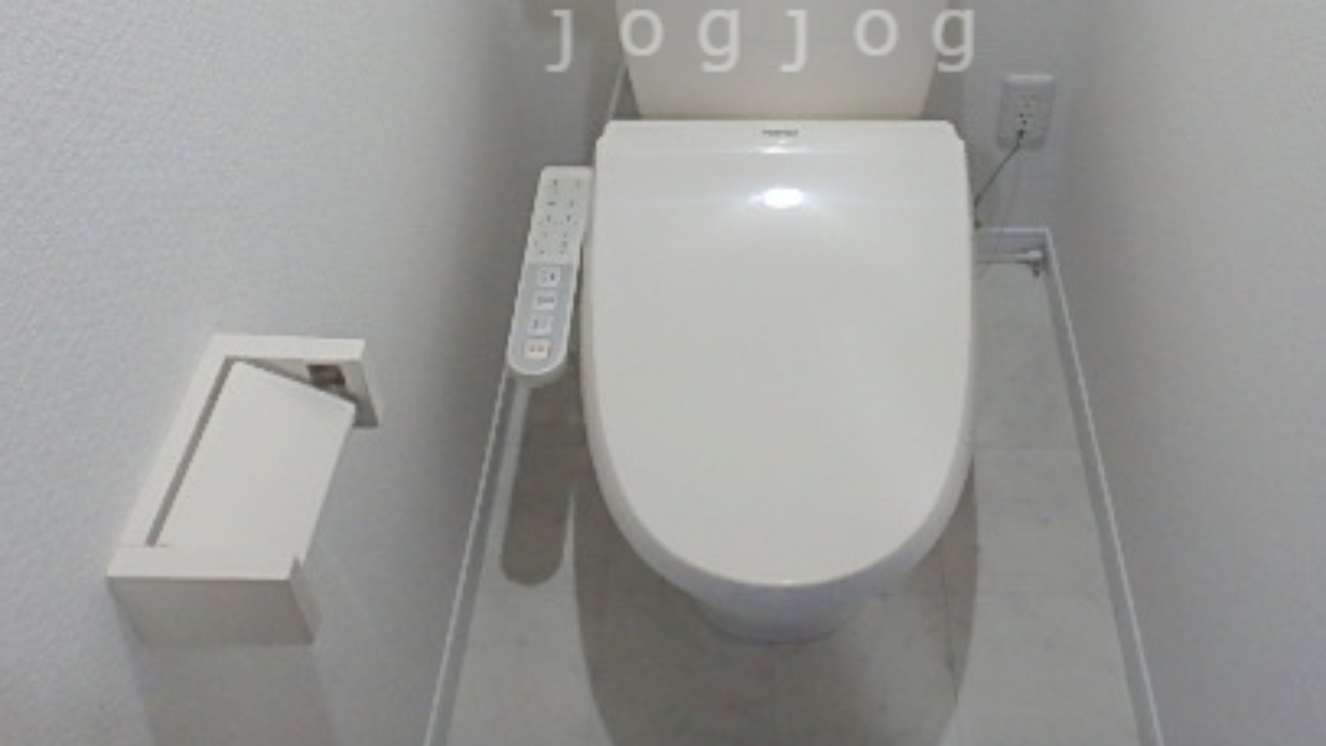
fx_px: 1266
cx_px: 769
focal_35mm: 36
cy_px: 33
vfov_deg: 30.9
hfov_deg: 55.0
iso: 320
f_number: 3.5
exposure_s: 1/30
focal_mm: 3.7
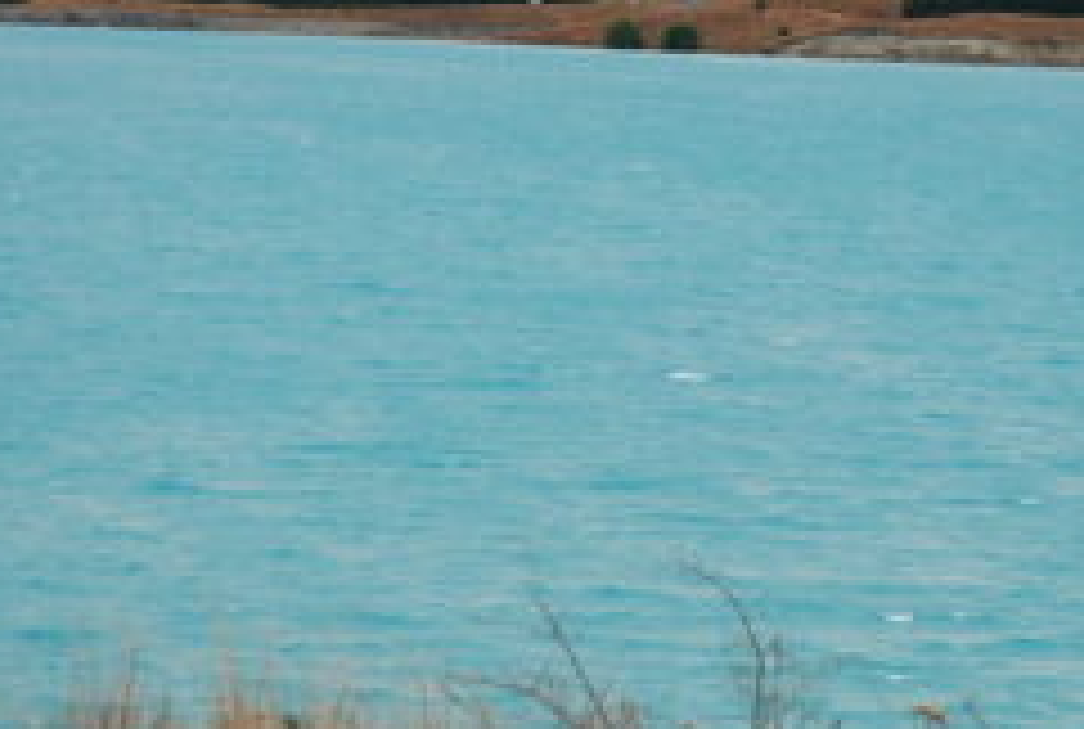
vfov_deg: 7.9
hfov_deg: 11.8
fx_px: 5252
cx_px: 670
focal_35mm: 174
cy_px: 250
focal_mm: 56
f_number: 5
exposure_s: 1/400
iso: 100
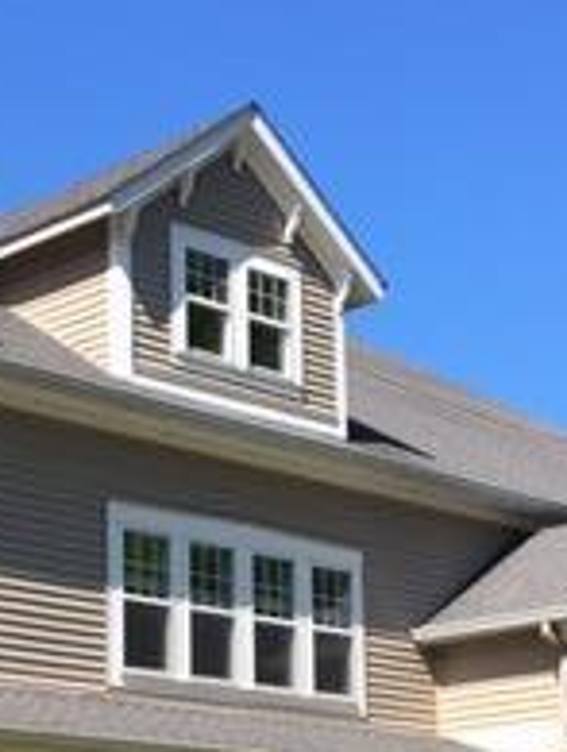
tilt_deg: +6.1
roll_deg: +1.1
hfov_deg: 15.6
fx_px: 2068
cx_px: 282
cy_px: 706
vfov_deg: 20.1
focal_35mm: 95
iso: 25
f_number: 2.2
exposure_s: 1/938
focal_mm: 4.15
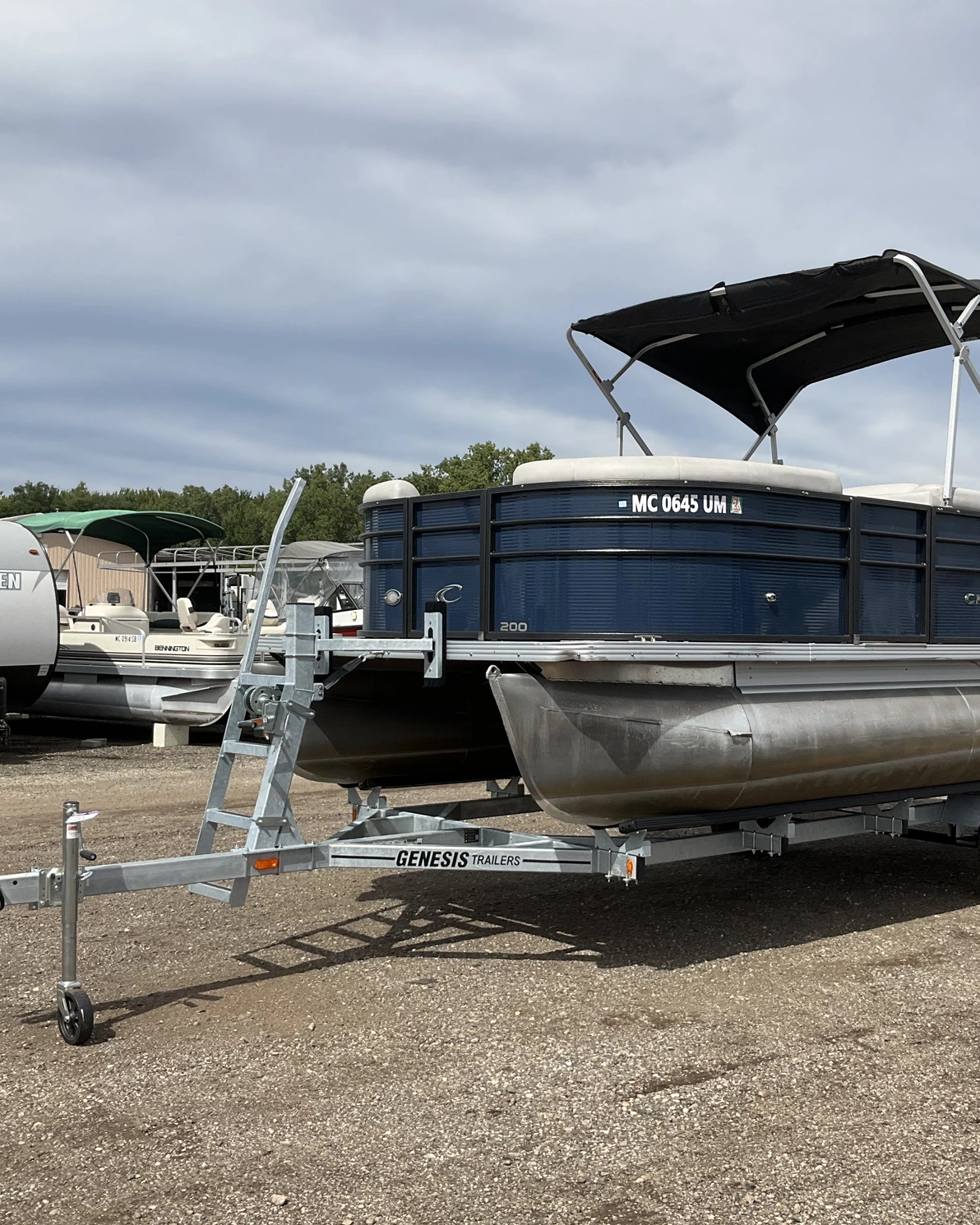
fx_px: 1378
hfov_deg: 39.1
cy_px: 616
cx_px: 554
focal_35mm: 38
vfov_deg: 47.9
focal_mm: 3
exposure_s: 1/2667
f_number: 1.8
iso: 25
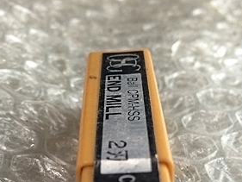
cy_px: 185
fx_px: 462
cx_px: 103
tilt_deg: -36.5
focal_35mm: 66
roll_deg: -3.4
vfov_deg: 21.4
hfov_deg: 29.3
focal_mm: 4.15
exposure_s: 1/30
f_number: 2.2
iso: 125
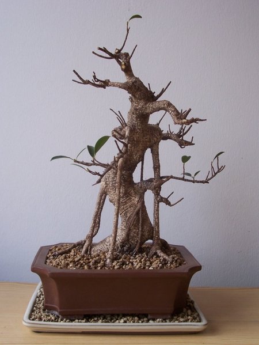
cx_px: 130
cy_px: 172
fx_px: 419
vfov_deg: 44.8
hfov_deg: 34.4
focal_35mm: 42
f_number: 3
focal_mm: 7
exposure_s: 1/90
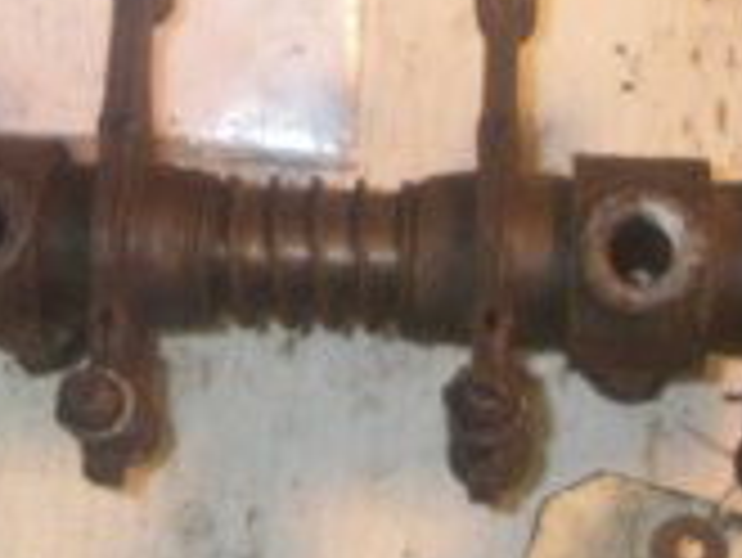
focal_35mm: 103
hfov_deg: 18.0
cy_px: 72
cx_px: -175
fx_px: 2209
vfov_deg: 14.3
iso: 200
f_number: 3.3
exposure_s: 1/40
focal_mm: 6.3
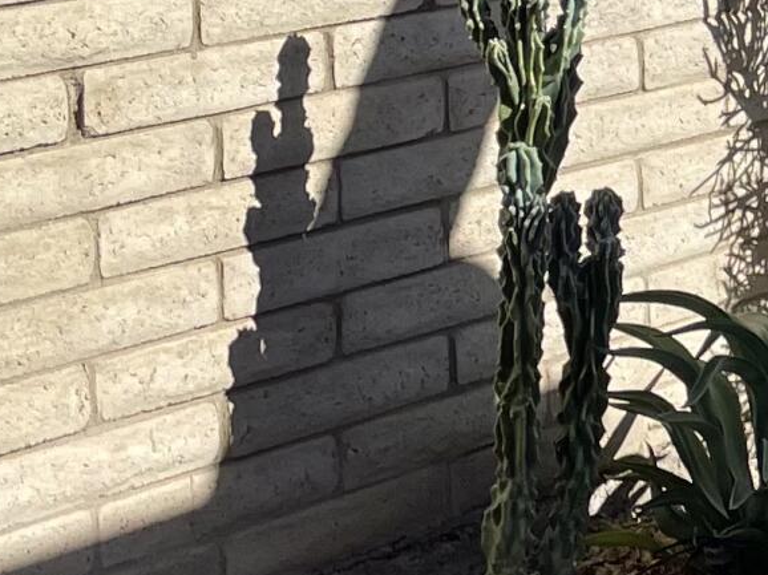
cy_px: -227
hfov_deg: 12.9
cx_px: 1507
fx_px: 2994
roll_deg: +0.3
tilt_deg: -3.7
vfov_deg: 10.7
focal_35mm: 135
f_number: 1.6
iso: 32
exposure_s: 1/3125
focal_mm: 4.2
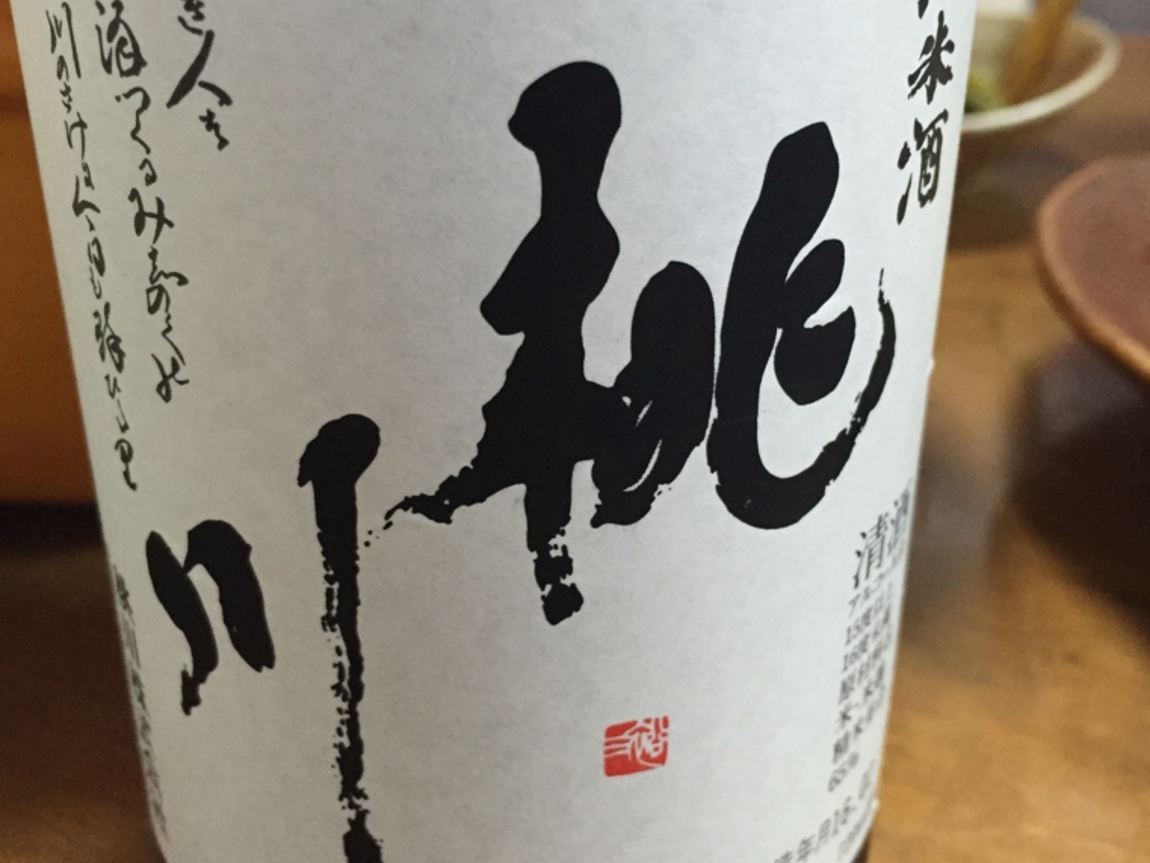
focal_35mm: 39
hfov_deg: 47.9
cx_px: 579
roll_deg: +0.2
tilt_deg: -25.7
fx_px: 1296
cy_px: 411
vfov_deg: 36.8
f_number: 2.2
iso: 250
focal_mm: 4.15
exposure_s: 1/30
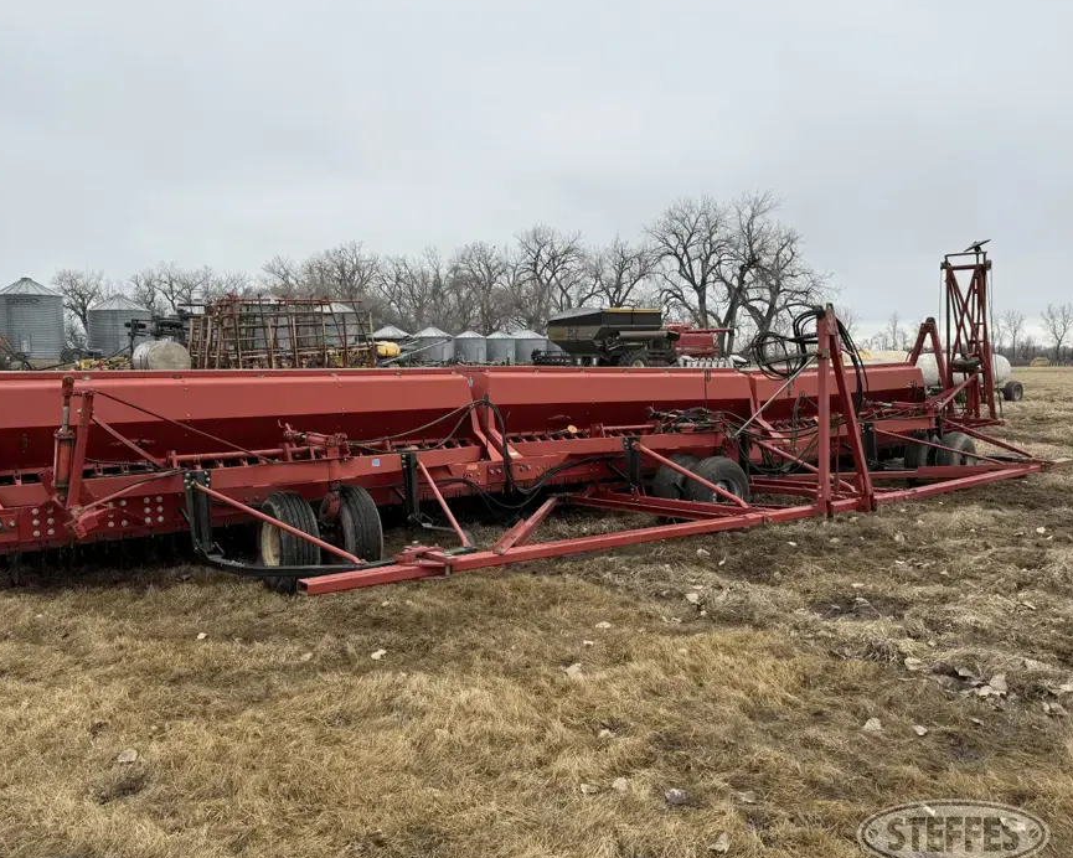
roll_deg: +2.4
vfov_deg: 54.9
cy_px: 438
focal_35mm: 26
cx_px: 481
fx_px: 826
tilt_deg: -2.7
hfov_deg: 65.9
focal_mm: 6.86
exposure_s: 1/671
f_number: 1.78
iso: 80
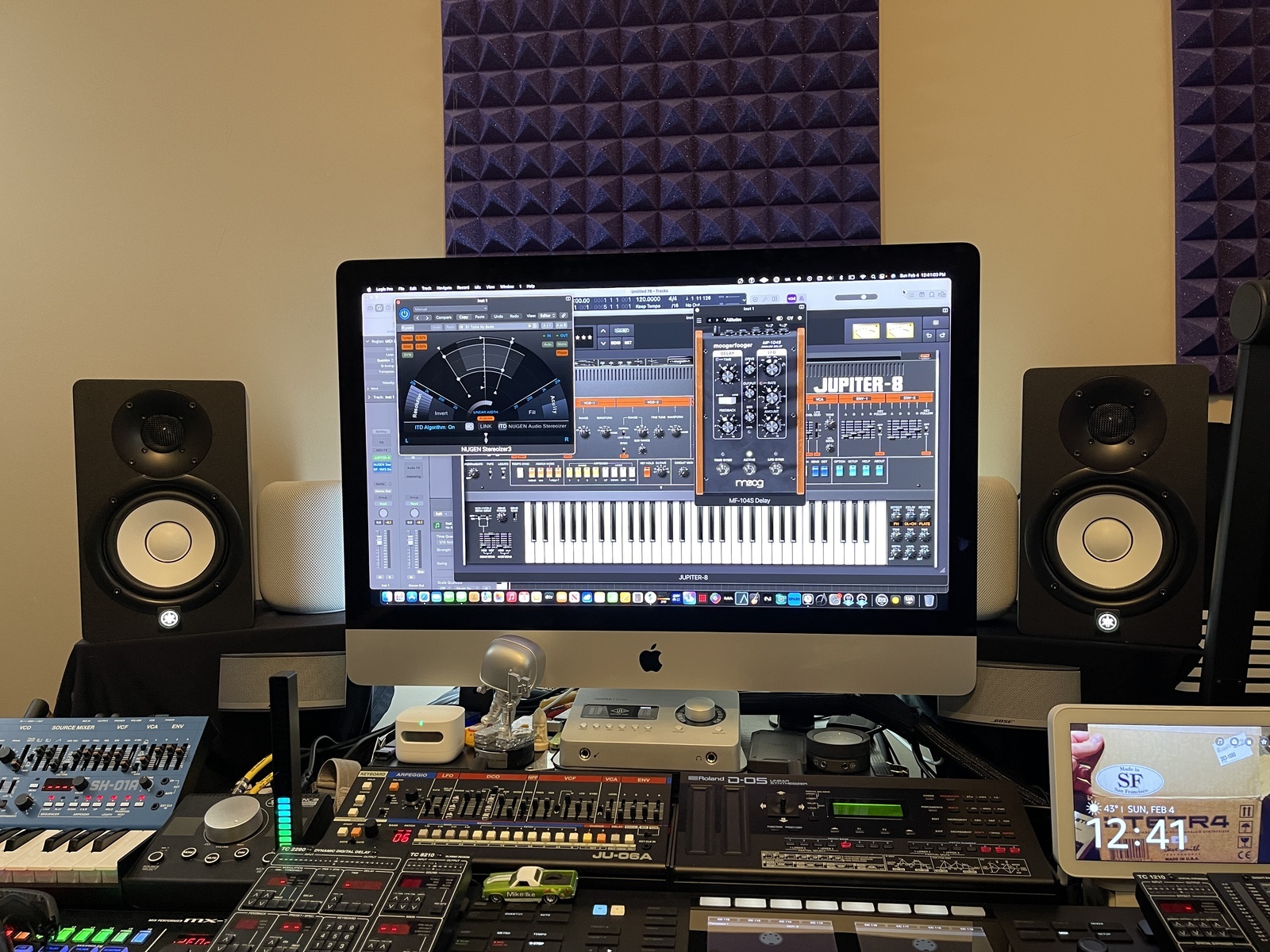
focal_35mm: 25
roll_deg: +0.8
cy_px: 476
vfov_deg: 54.9
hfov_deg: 69.4
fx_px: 917
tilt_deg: -1.8
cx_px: 635
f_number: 1.6
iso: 200
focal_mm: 5.1
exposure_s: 1/60
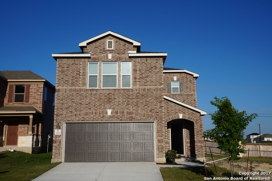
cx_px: 136
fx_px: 283
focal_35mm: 38
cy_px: 90
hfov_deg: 51.3
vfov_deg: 35.5
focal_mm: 25
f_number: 14
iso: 100
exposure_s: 1/200
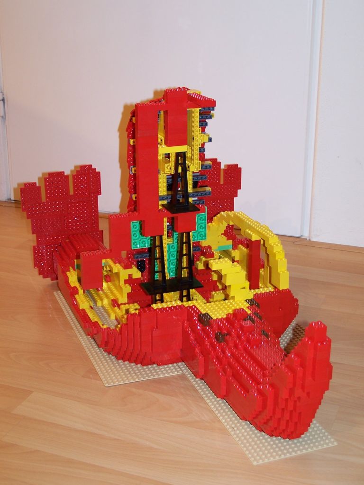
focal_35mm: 59
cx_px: 182
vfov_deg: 32.7
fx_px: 827
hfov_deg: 24.8
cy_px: 242
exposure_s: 1/2
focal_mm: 9.8
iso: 80
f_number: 3.1
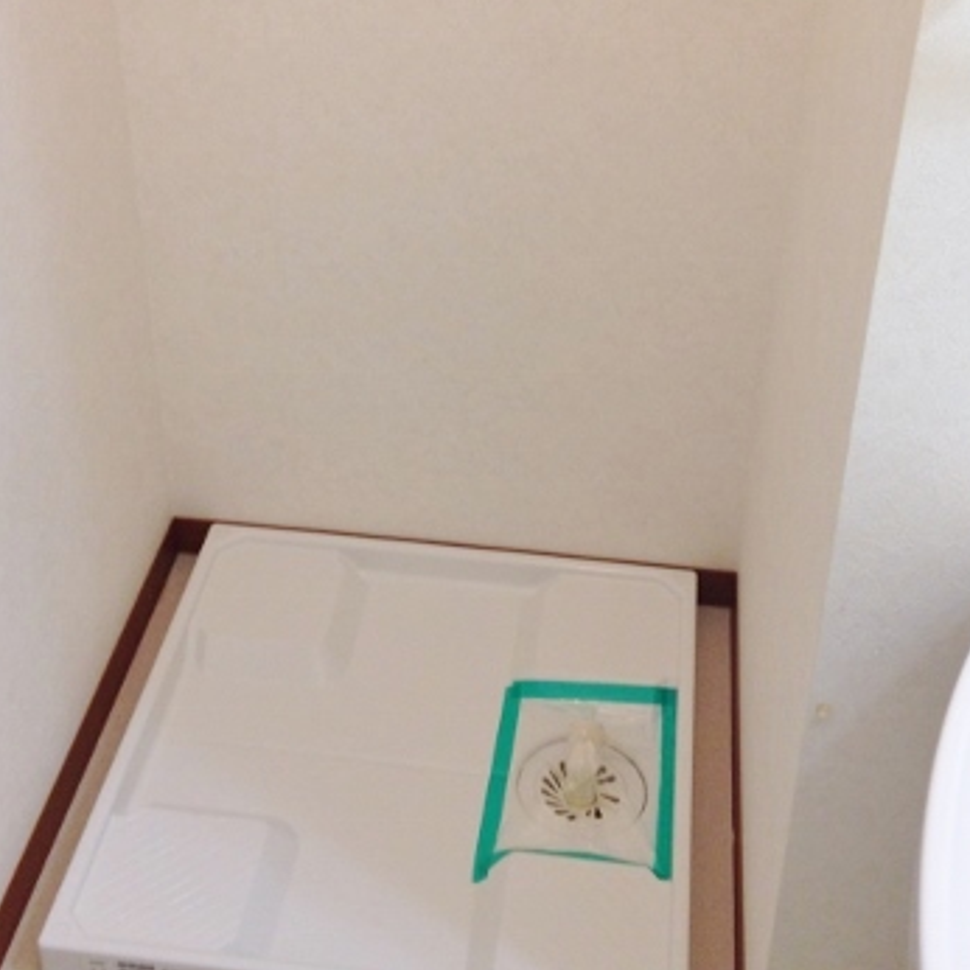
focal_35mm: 54
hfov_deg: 31.6
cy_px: 300
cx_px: 468
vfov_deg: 31.3
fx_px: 1712
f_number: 2.4
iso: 50
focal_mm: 4.12
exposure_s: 1/20
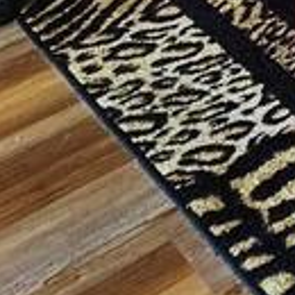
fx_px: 1167
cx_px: 818
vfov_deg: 9.8
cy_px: -663
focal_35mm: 121
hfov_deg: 10.9
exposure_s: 1/60
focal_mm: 2.2
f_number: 2.2
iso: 125
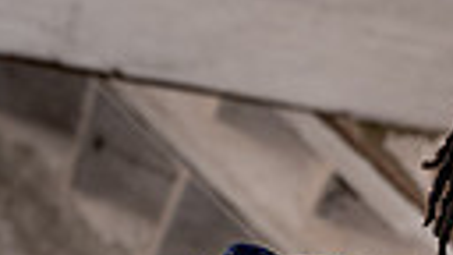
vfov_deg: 4.5
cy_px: 761
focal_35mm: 257
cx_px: 460
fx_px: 3087
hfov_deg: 8.3
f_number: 6.3
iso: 320
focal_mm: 70
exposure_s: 1/250
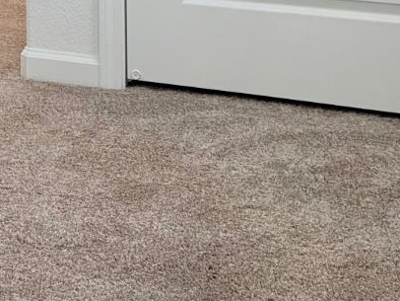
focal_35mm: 96
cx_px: -110
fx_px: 1110
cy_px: -252
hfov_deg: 19.0
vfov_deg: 13.7
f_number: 1.6
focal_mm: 5.96
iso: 125
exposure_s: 1/120
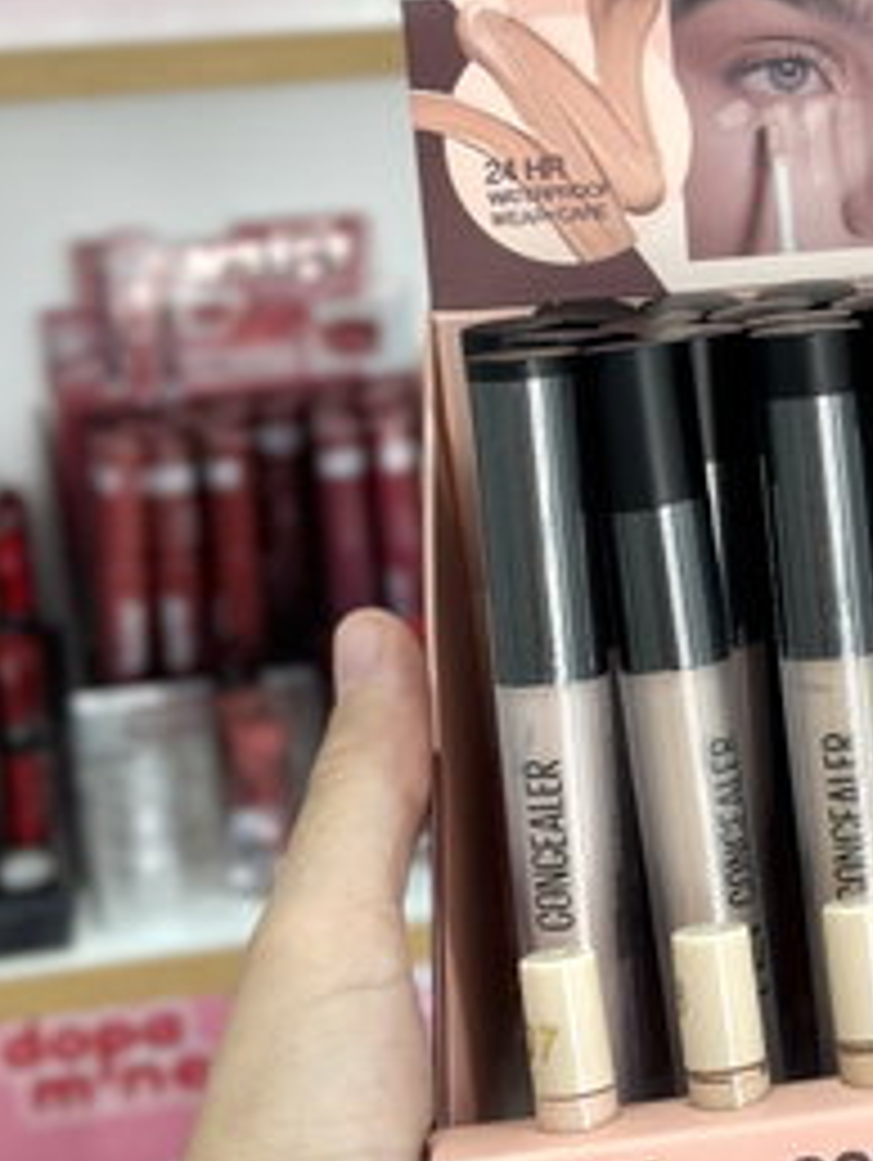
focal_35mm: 99
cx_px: 850
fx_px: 3323
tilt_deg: -15.8
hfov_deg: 14.7
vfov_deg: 19.8
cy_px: 466
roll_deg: +1.4
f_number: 1.78
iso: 200
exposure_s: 1/100
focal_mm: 6.86
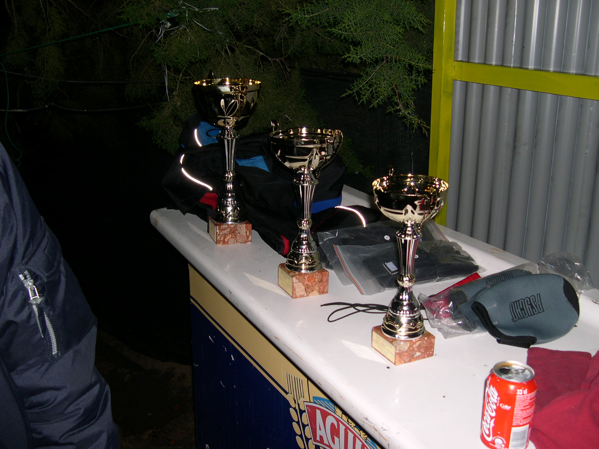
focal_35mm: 38
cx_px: 300
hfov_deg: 49.0
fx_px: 658
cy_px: 224
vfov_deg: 37.7
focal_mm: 8
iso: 100
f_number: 2.8
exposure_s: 1/60
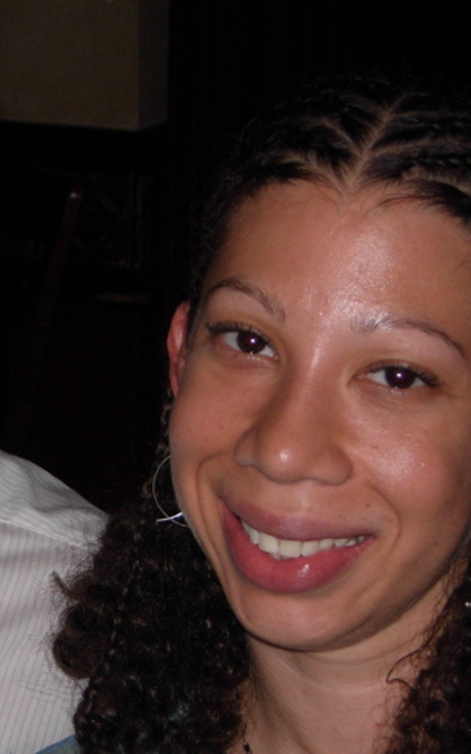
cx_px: 14
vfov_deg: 14.3
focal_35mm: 146
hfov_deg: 8.9
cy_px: 453
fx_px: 3000
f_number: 3.9
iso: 77
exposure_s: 1/140
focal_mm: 15.7
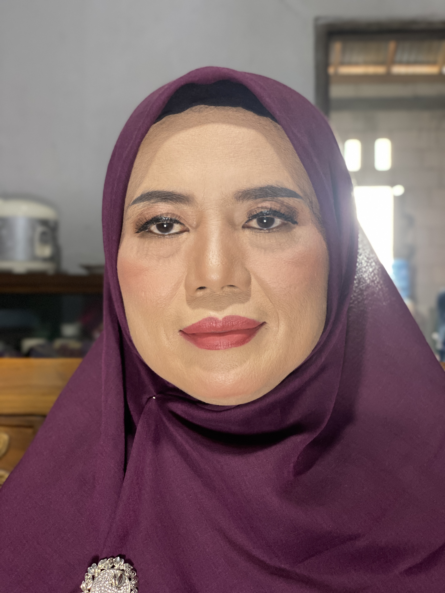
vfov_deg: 36.8
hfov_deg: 28.0
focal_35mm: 52
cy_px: 296
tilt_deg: +1.6
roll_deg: -1.1
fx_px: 891
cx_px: 222
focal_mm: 6
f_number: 2
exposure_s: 1/33
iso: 200
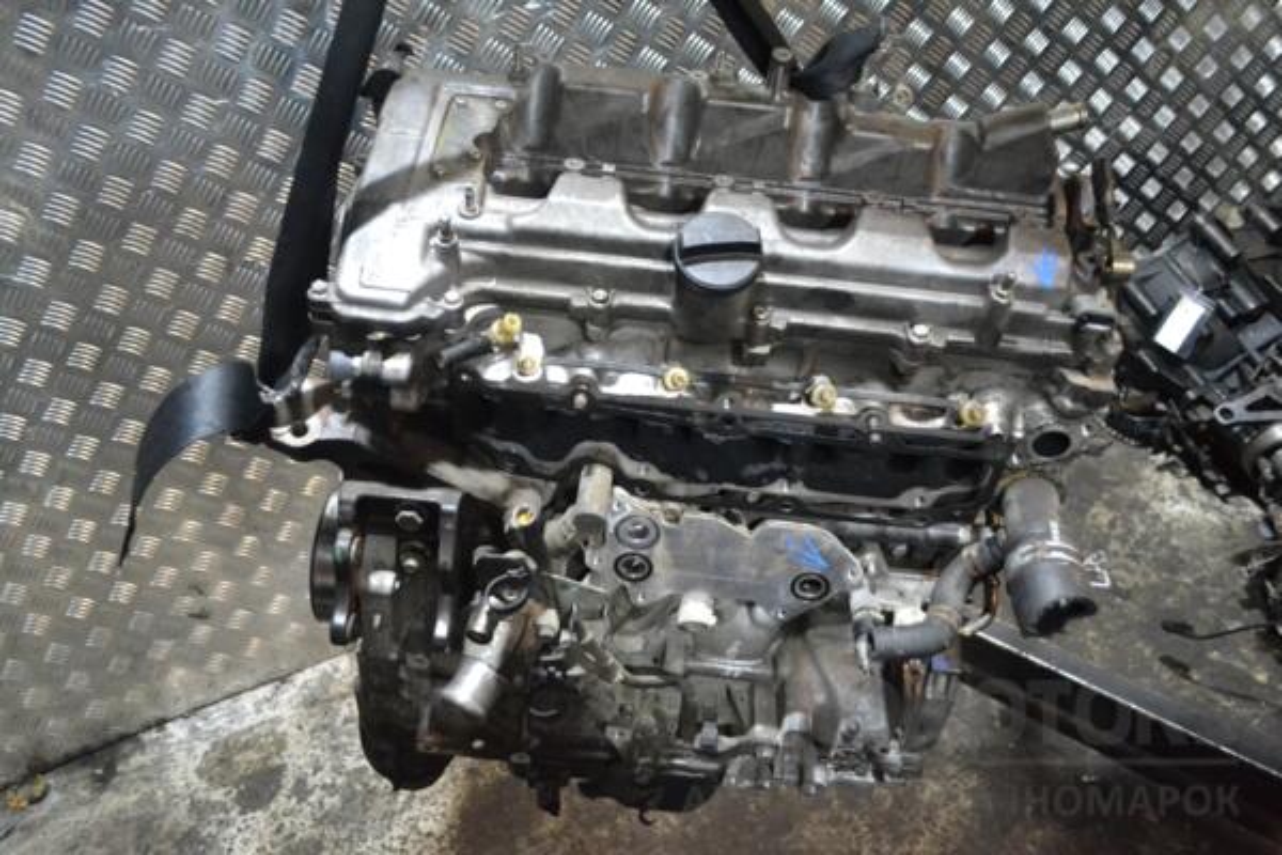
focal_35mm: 33
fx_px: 1175
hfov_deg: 57.2
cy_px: 428
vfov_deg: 40.0
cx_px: 641
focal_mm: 22
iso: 3200
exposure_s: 1/50
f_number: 3.8
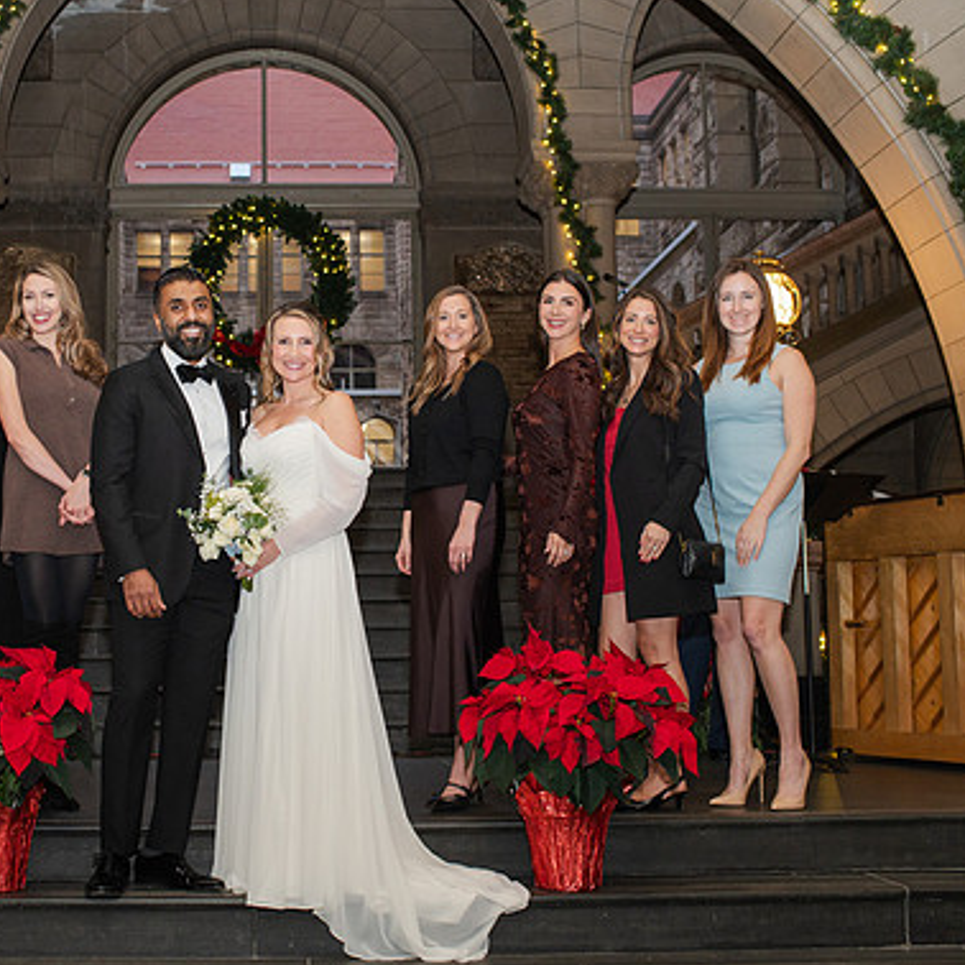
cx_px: 278
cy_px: 456
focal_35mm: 49
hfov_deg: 34.2
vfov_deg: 34.7
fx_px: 1545
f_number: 4
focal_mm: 35
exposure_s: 1/200
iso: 1000
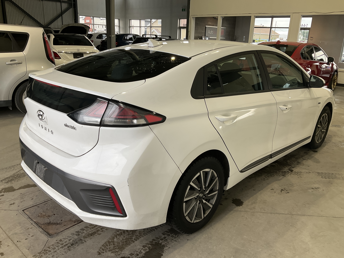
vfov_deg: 48.2
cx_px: 172
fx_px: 288
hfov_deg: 61.7
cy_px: 129
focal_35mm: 29
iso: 40
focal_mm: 3
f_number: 1.8
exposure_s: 1/120
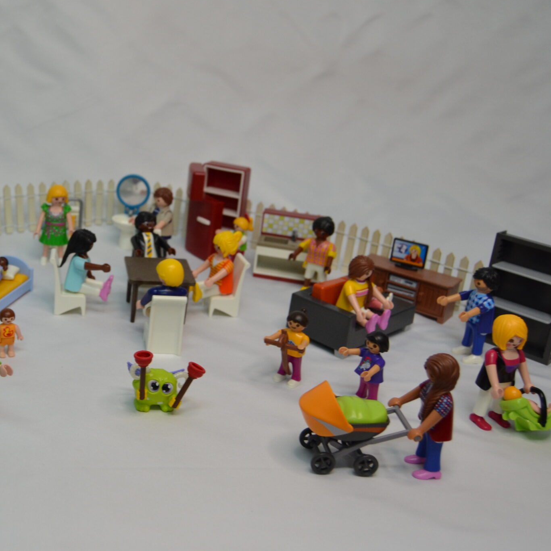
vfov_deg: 39.1
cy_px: 242
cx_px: 129
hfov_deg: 38.0
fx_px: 774
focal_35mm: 43
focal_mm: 18
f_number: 4.5
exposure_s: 1/80
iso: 400
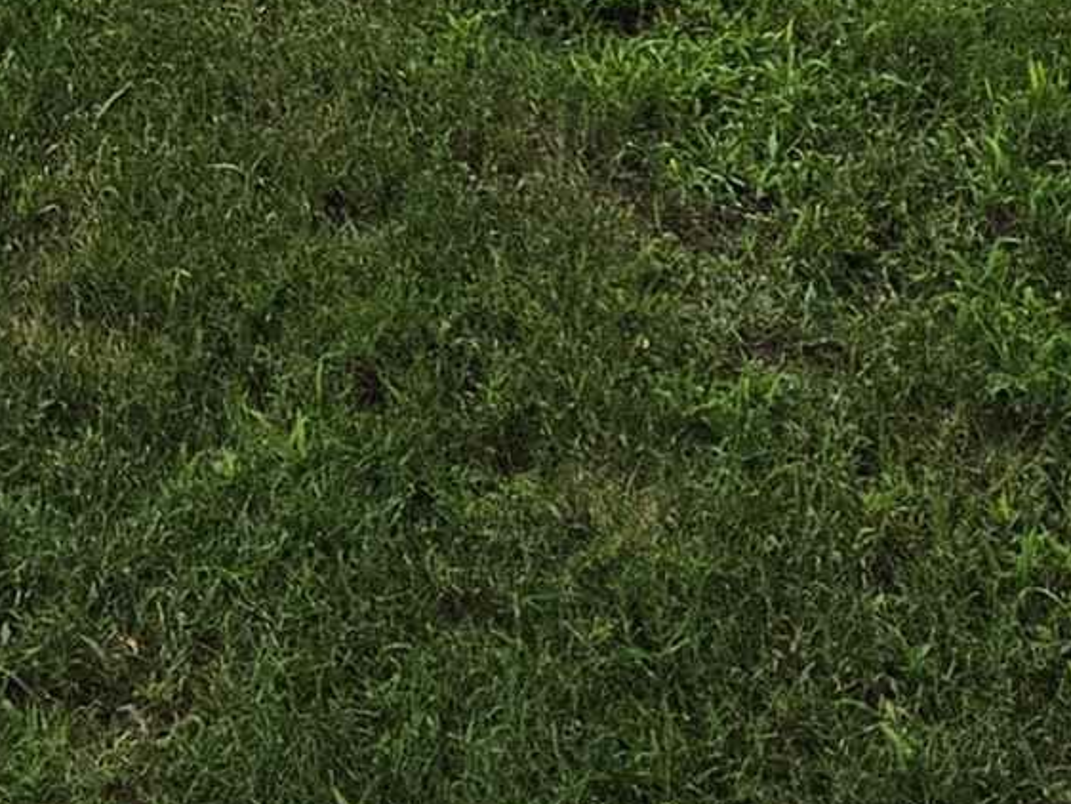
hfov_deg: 24.2
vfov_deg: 15.5
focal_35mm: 71
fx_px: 2198
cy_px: -907
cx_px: -295
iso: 32
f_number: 1.9
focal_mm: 2.2
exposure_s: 1/2116
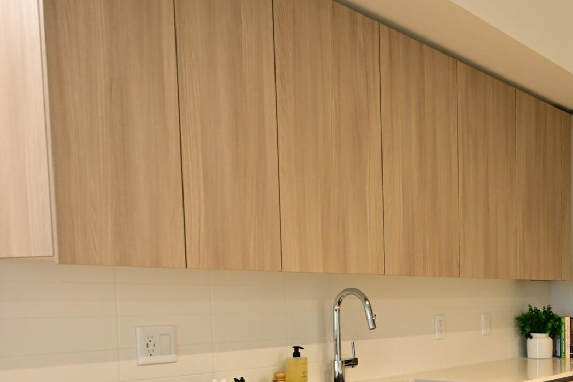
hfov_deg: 38.4
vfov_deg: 29.6
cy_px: 347
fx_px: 691
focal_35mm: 43
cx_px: 610
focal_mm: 15.5
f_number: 5.6
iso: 400
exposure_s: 1/10
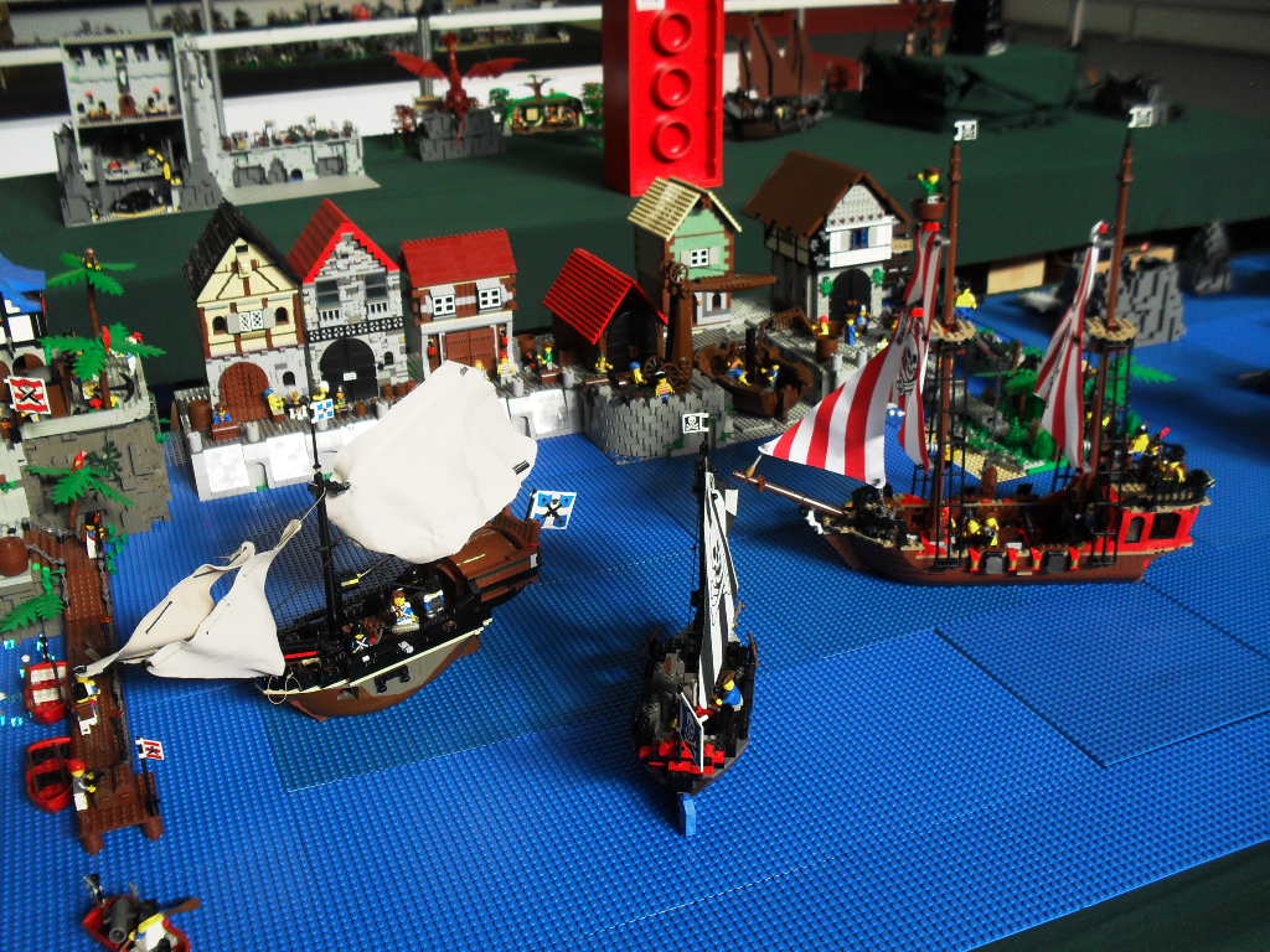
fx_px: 1284
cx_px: 635
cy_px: 476
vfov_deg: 40.7
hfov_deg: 52.6
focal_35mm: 35
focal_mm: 6.3
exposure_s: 1/125
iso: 100
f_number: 3.2
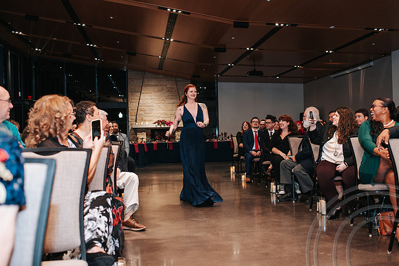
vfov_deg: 34.6
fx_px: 427
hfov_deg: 50.1
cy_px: 133
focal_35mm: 38
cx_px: 213
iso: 1000
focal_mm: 35
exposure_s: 1/200
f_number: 2.8
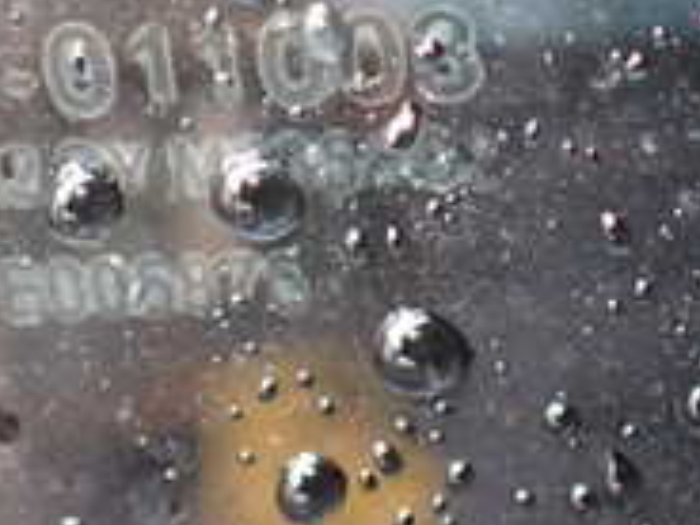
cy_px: -61
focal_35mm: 98
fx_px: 1982
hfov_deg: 19.9
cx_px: 491
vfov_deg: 14.7
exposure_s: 1/60
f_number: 2.3
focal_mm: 5.4
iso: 800
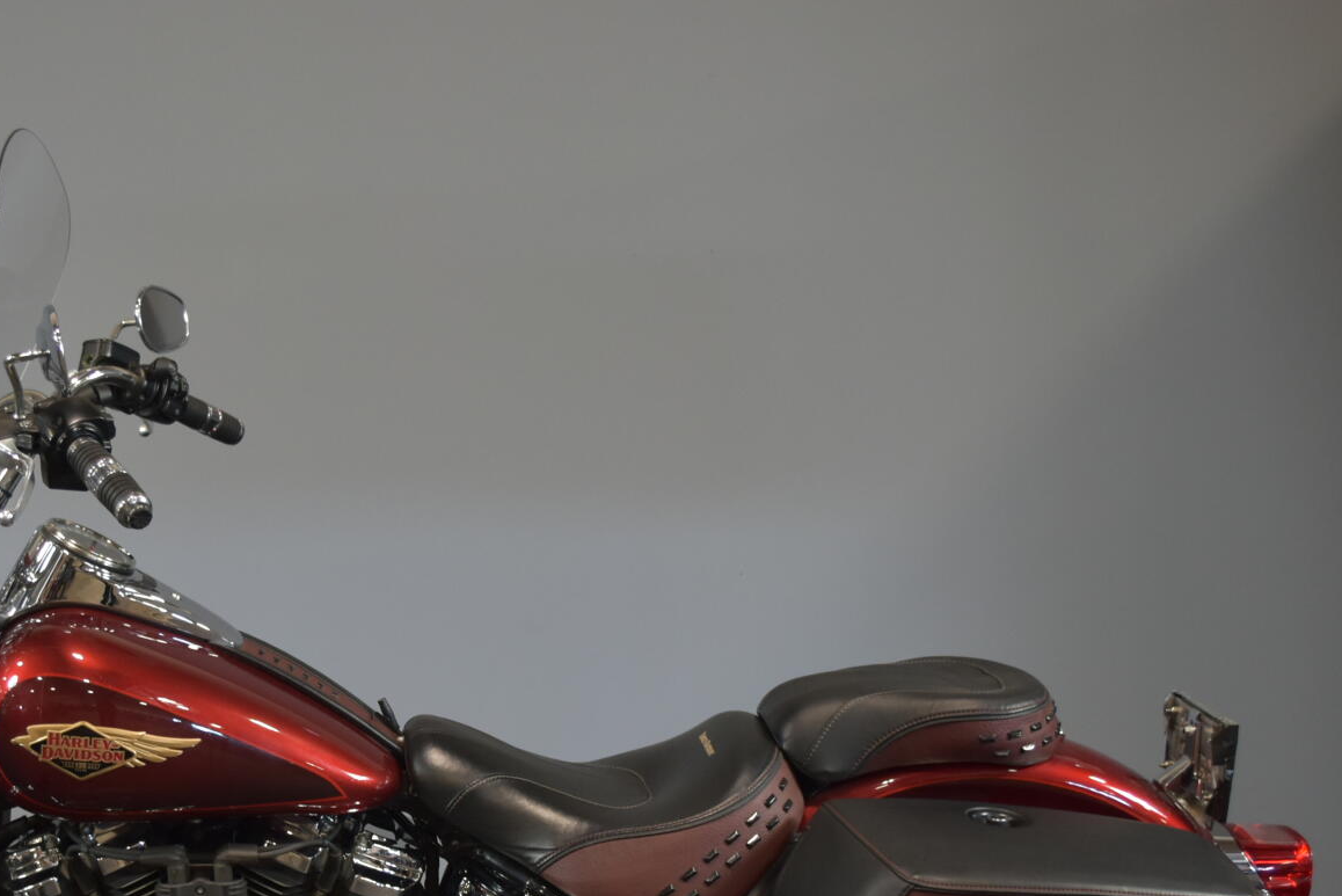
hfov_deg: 34.4
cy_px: 671
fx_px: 2126
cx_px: 367
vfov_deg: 23.6
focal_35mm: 57
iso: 640
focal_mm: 22
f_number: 4
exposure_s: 1/30
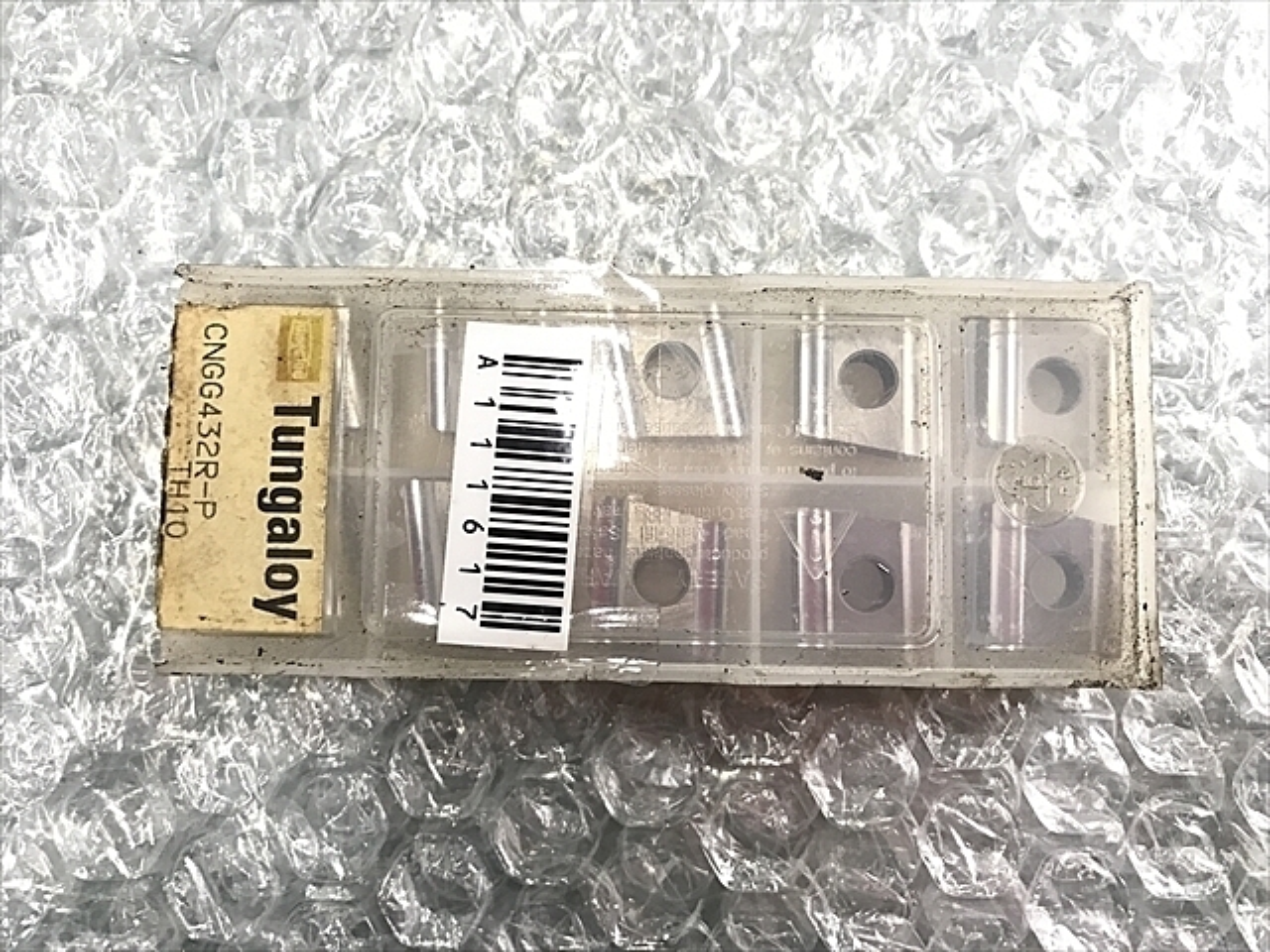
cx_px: 635
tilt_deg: -85.6
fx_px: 1027
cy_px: 476
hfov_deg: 63.4
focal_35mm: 28
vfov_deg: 49.7
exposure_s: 1/20
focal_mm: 3.99
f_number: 1.8
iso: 40
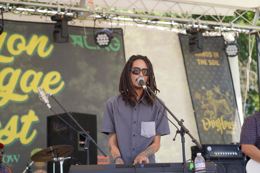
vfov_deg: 13.0
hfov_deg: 19.5
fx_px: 758
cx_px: 130
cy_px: 86
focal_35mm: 105
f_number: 4
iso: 100
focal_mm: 105
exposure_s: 1/200
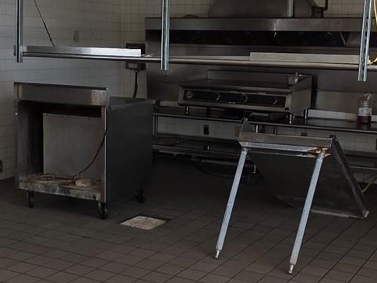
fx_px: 599
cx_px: 202
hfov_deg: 34.9
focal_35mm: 55
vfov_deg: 26.5
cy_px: 113
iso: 40
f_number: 1.9
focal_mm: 2.2
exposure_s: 1/120
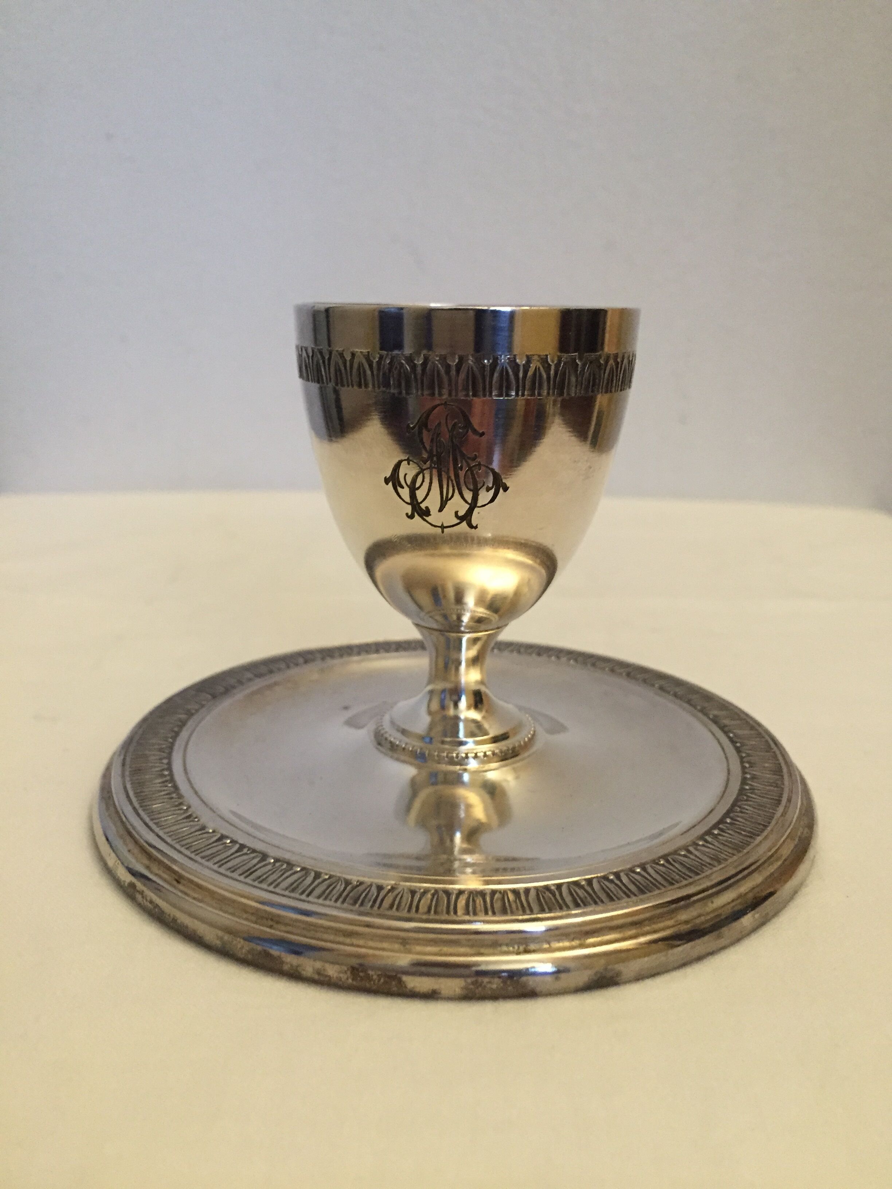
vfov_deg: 61.7
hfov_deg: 48.2
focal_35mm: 29
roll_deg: -1.1
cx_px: 446
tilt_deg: -14.8
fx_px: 996
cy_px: 594
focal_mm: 4.15
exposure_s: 1/20
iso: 250
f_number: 2.2
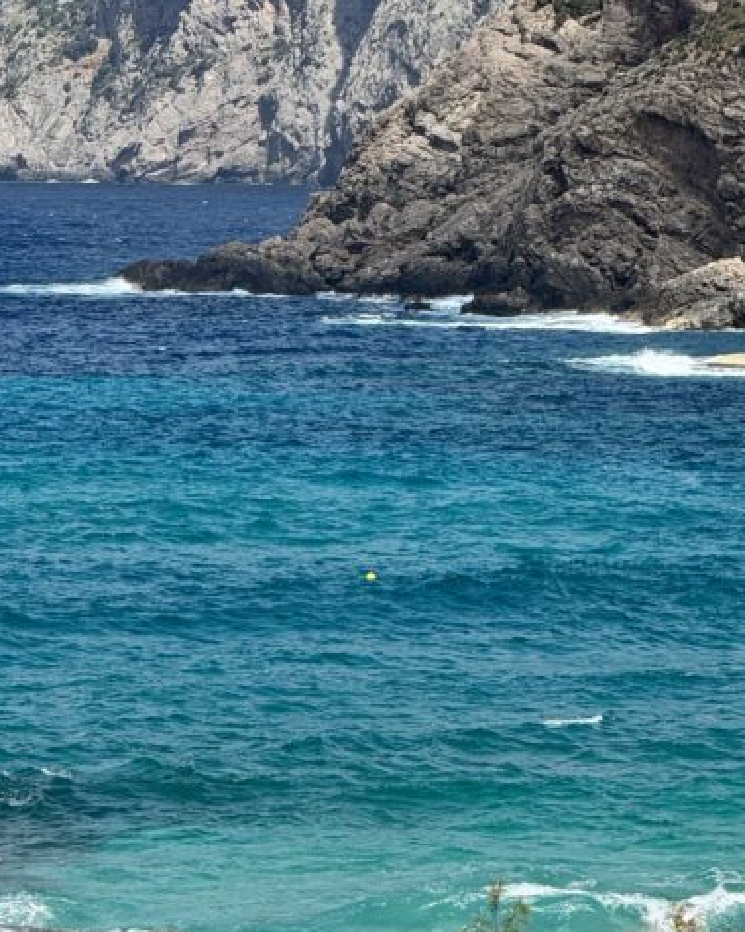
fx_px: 6975
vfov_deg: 7.6
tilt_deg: -0.5
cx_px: 195
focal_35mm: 253
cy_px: 212
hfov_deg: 6.1
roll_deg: -0.1
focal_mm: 15.66
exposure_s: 1/1730
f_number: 2.8
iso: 50
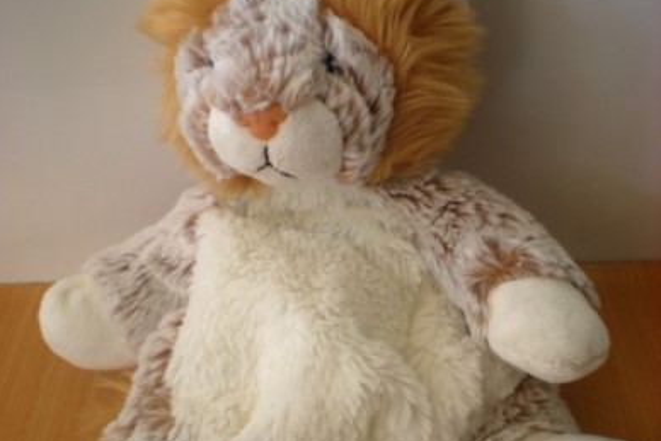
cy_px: 267
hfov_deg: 37.5
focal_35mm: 53
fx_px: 973
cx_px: 330
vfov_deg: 25.5
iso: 85
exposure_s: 1/58.4
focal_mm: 6.3
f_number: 3.1
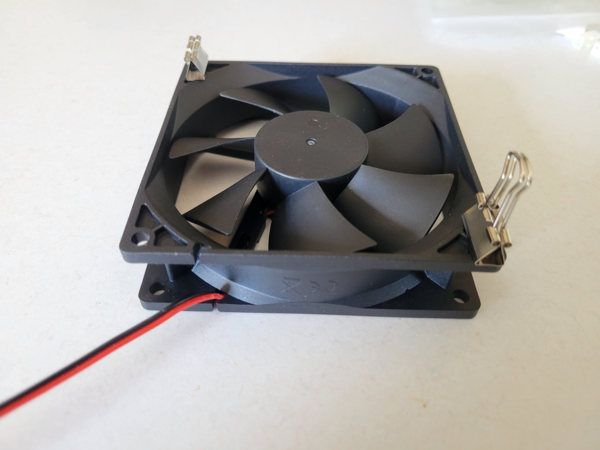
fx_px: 451
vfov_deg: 53.1
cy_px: 225
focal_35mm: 26
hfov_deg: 67.3
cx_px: 300
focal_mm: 5.4
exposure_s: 1/39
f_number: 1.8
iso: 200
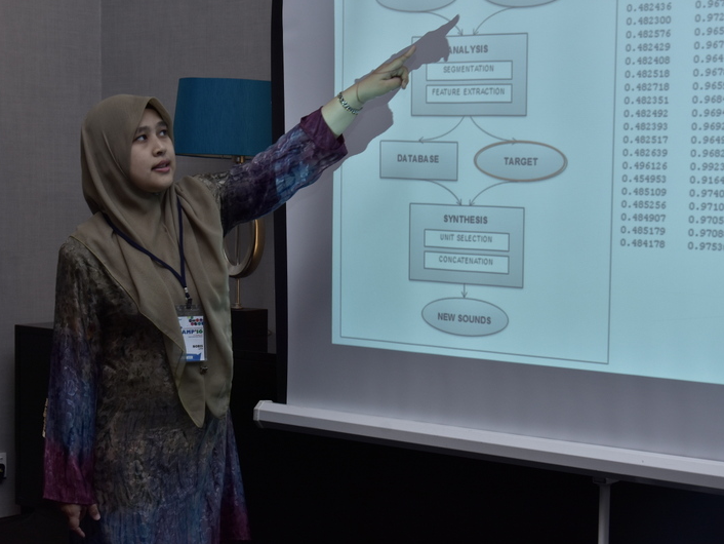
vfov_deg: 20.0
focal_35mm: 74
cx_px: 350
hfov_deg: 26.5
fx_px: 1539
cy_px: 272
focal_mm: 45
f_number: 6.3
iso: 320
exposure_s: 1/50
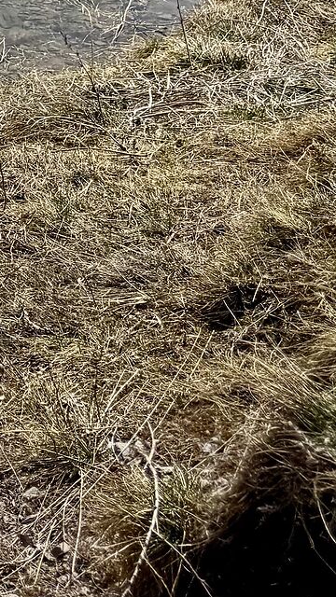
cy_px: -442
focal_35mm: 98
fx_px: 1552
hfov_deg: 10.6
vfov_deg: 17.9
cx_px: -474
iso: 80
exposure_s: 1/7937
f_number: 1.78
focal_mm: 6.76
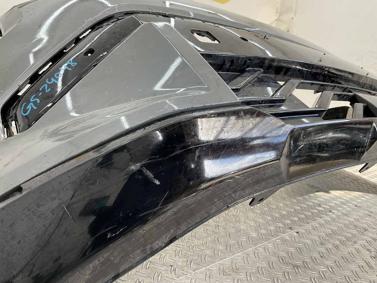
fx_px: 316
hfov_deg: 61.7
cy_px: 142
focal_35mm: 29
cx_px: 188
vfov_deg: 48.2
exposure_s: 1/120
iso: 25
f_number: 1.8
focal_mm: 3
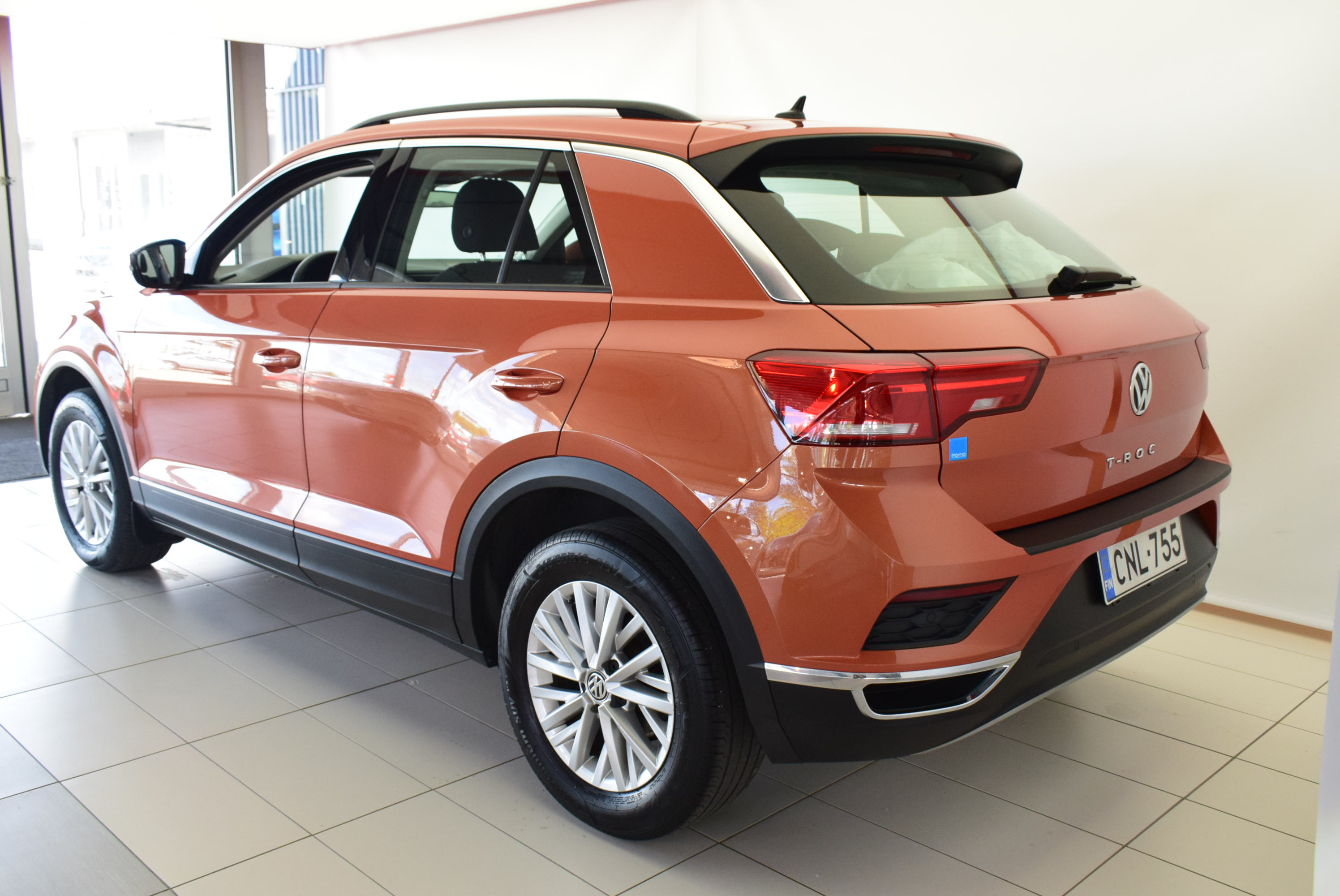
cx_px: 670
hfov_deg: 57.2
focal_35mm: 33
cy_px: 448
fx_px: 1229
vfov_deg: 40.0
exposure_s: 1/160
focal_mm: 22
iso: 1600
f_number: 6.3
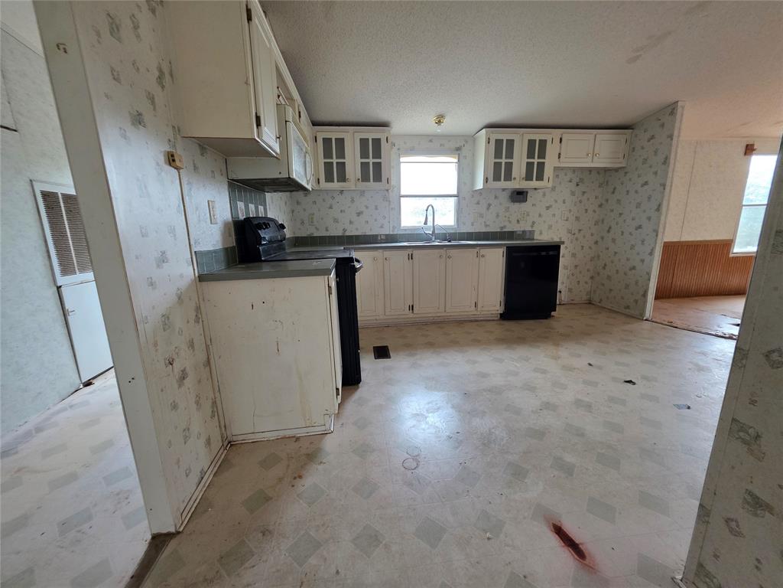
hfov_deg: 106.2
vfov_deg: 89.9
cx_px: 392
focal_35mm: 13
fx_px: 294
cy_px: 294
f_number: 1.9
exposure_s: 1/60
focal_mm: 2.2
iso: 320
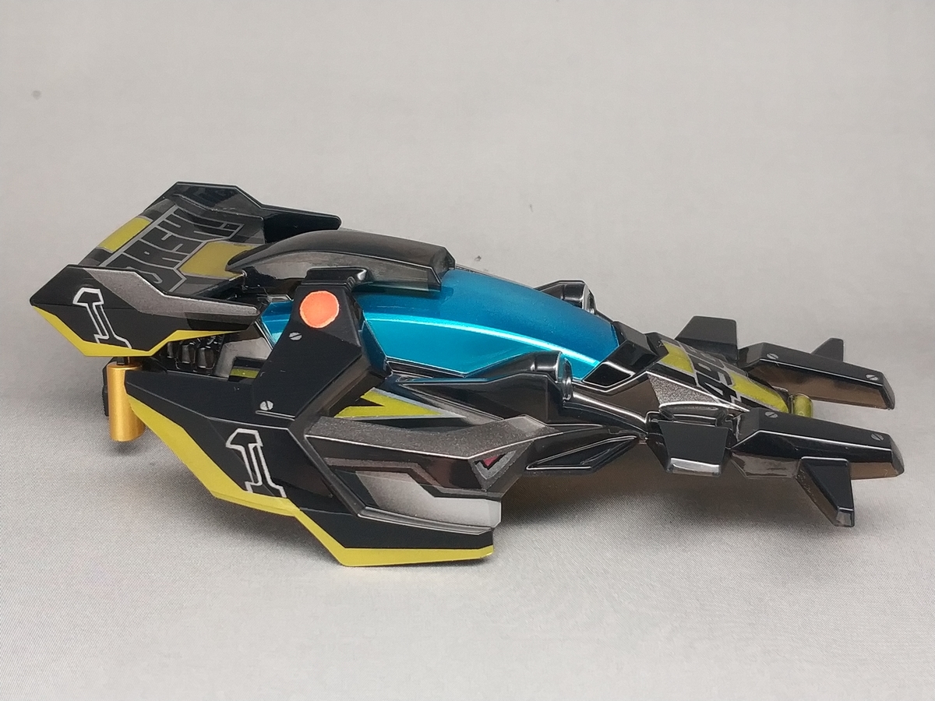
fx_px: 864
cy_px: 350
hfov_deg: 56.8
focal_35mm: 32
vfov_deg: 44.2
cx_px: 468
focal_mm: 4.5
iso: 212
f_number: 2
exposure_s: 1/25
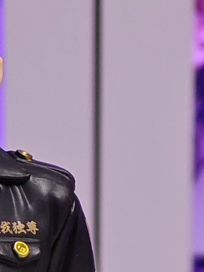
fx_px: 3302
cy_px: 468
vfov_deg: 4.7
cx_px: 25
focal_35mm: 420
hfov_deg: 3.5
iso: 800
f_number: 2.4
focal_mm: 7.48
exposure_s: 1/33.3
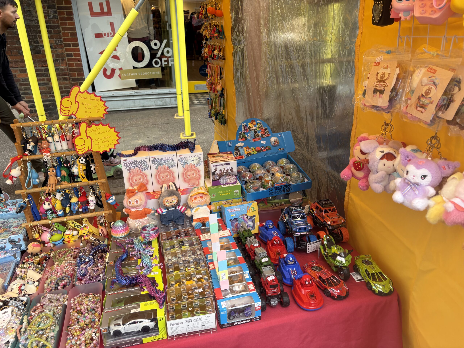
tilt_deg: -22.9
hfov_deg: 67.3
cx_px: 232
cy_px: 174
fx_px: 349
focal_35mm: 26
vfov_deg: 53.1
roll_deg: +0.8
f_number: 1.6
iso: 50
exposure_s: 1/343
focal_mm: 5.96
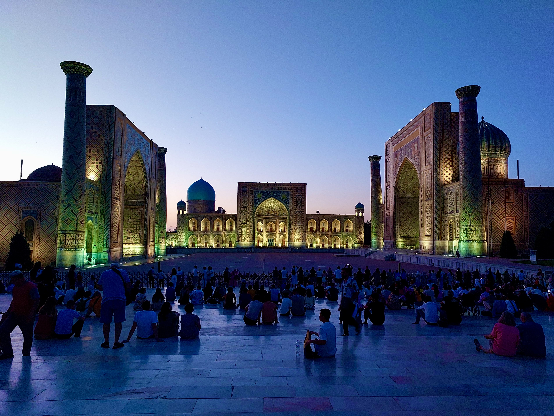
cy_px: 208
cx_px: 277
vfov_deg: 58.9
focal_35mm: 23
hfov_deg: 73.9
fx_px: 368
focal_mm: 5.06
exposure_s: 1/60
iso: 320
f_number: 1.8
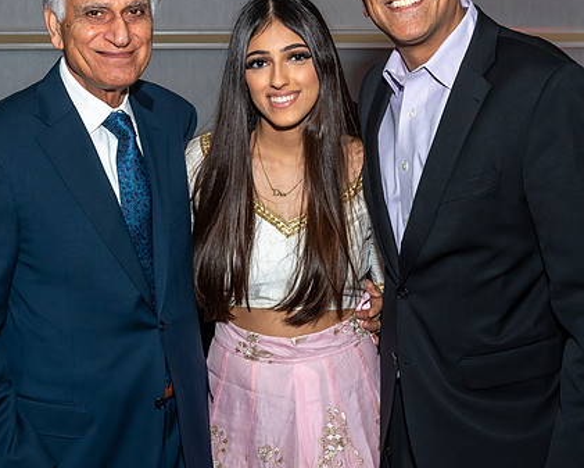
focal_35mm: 82
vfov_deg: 18.7
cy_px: 158
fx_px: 1418
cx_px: 276
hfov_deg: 23.3
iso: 500
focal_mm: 34
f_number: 7.1
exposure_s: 1/250
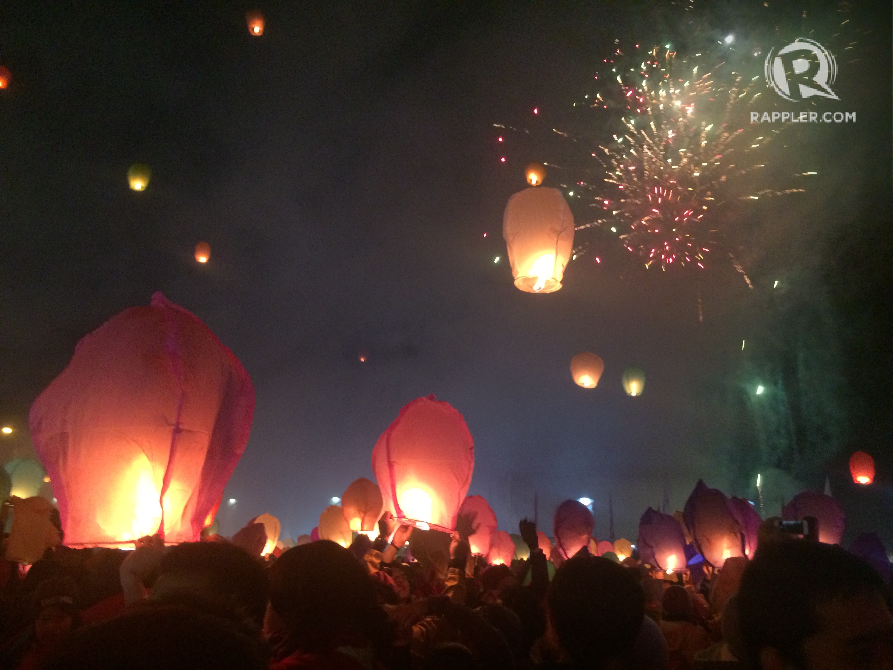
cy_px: 335
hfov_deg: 61.7
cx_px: 446
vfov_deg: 48.2
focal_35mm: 29
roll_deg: -1.3
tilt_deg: +14.1
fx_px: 748
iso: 250
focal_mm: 4.15
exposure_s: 1/20
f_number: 2.2
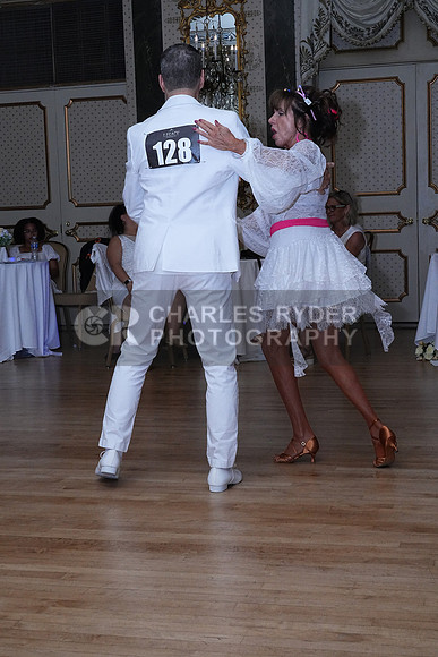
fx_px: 985
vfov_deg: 36.9
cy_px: 328
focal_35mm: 54
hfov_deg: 25.1
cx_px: 219
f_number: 13
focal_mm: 54
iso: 5000
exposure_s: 1/200
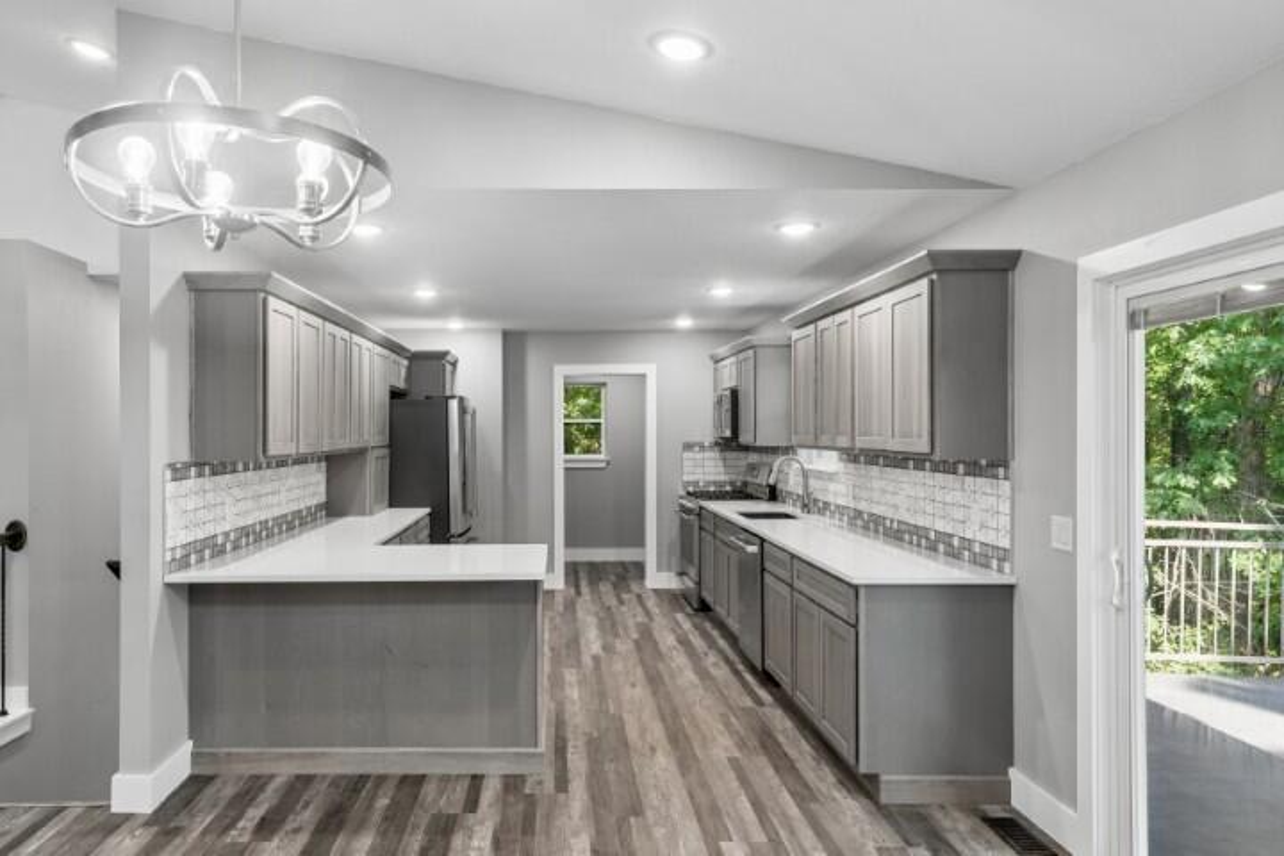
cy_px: 428
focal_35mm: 24
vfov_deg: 53.1
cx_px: 642
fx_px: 856
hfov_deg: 73.7
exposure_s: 1/13
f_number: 13
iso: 400
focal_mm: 24
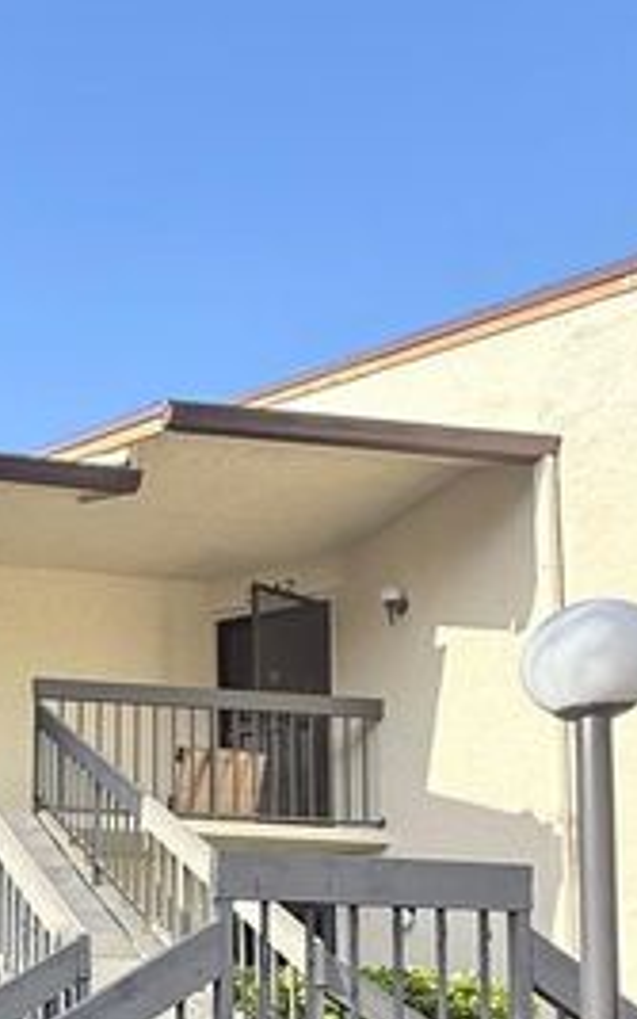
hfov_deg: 28.3
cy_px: 922
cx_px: -191
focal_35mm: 37
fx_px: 1027
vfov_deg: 47.3
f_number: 2.2
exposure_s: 1/335
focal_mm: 2.22
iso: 50
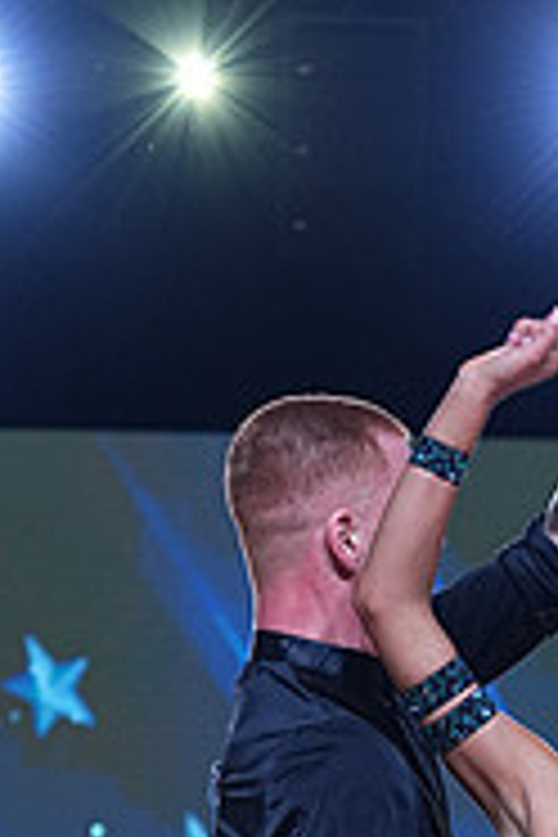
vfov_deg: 9.2
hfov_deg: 6.3
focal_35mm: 218
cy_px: 1179
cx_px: 637
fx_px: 5068
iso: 640
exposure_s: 1/400
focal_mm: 70
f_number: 4
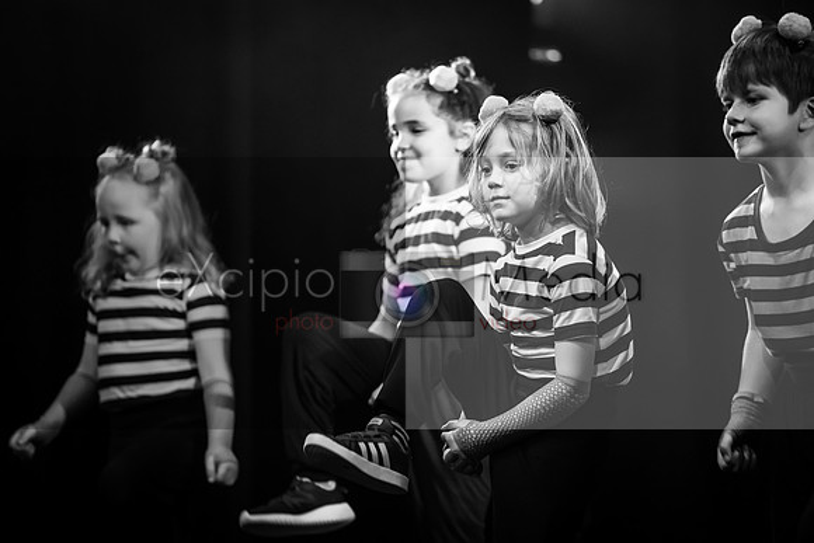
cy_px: 273
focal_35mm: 215
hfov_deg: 9.6
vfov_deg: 6.4
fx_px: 4863
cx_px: 425
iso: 3200
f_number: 2.8
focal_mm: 200
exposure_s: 1/250
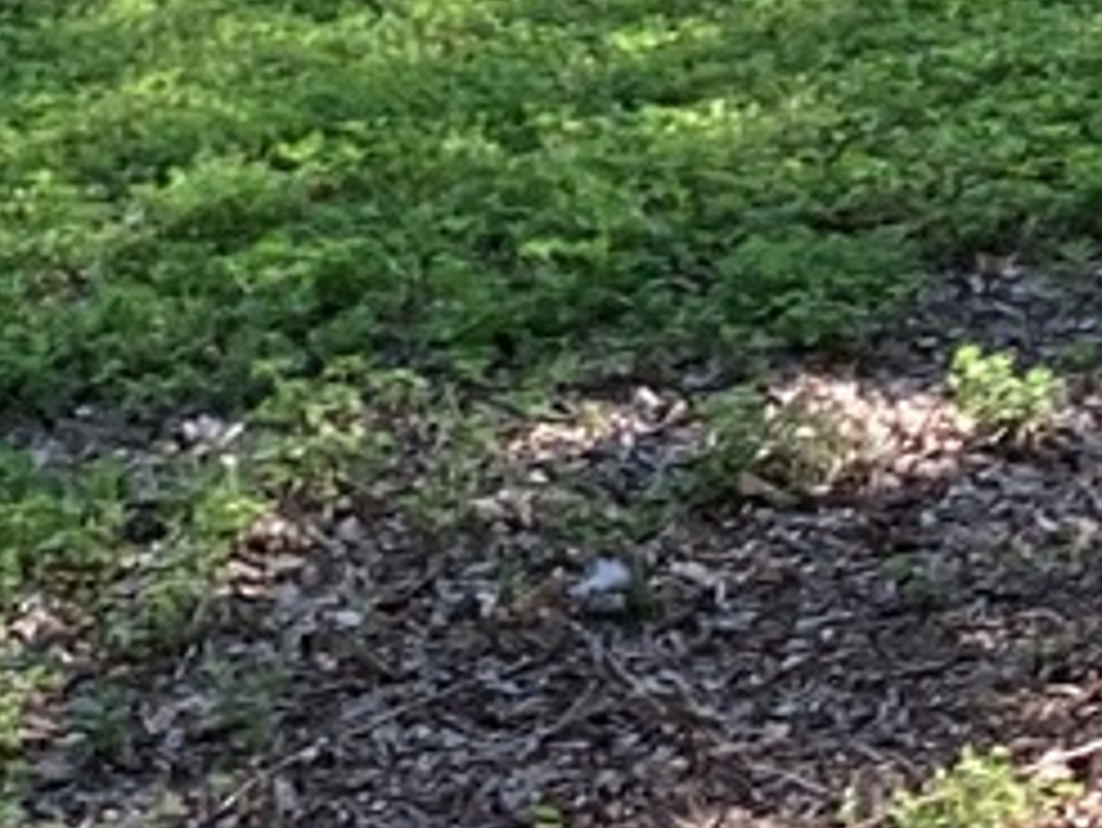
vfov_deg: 7.9
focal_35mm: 182
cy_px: -644
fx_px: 5797
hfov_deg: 10.8
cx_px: 252
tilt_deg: -8.2
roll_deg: -5.5
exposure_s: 1/113
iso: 25
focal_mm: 3.3
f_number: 2.4
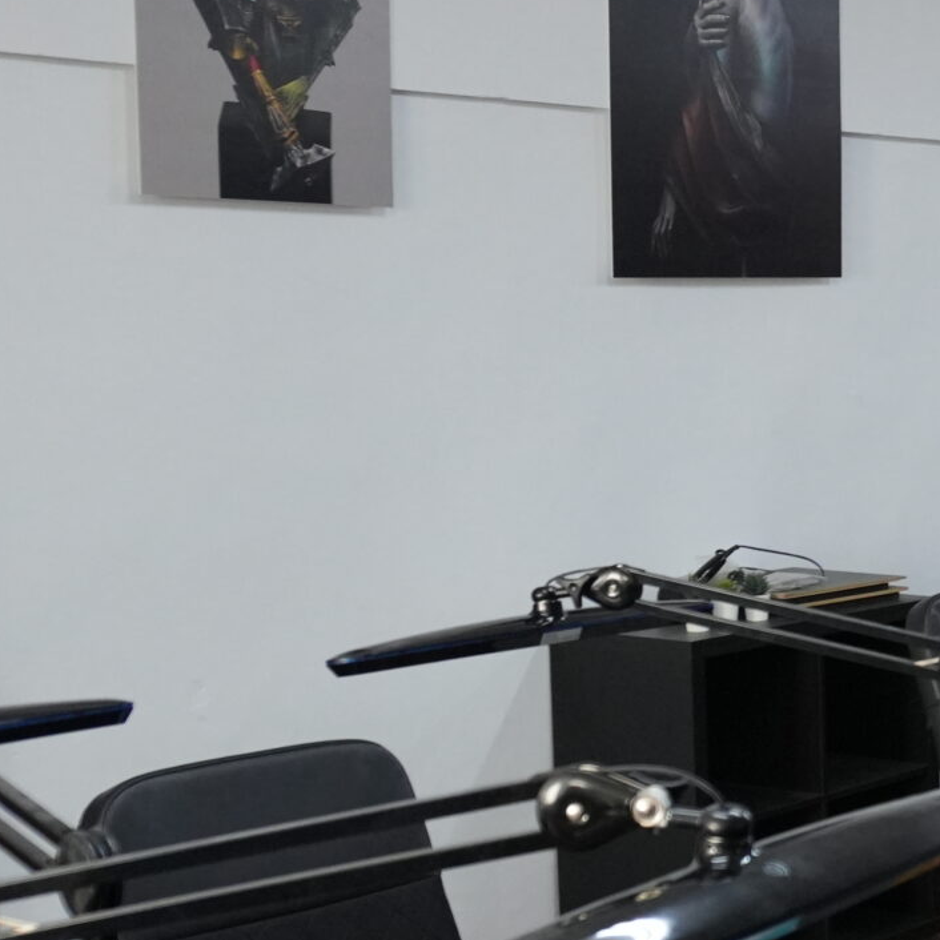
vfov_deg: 23.3
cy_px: 563
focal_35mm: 74
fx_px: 2273
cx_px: 1326
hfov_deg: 20.6
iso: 1600
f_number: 4
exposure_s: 1/160
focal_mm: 16
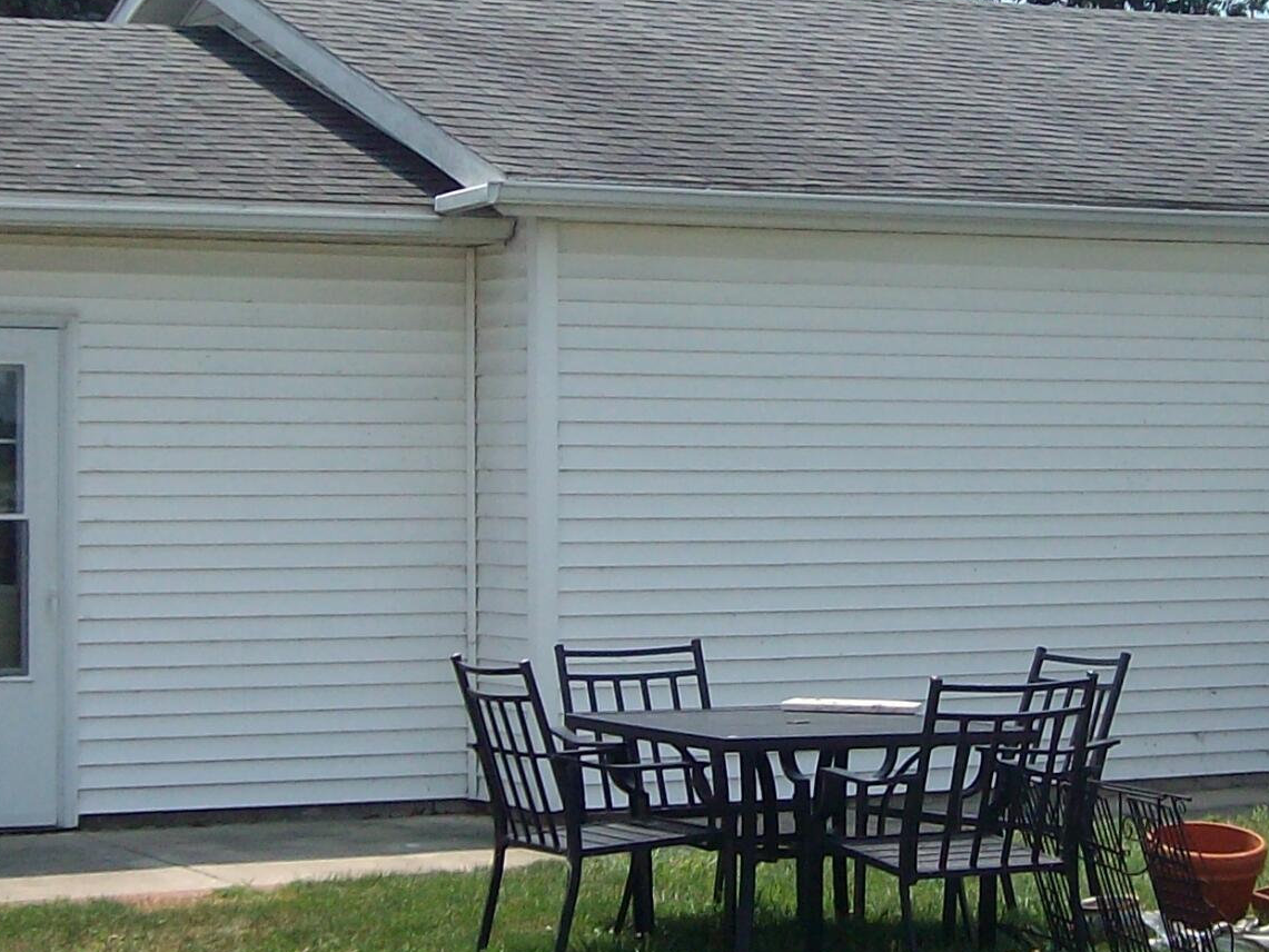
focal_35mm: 92
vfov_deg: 16.0
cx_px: 753
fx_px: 3373
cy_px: 331
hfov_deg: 21.3
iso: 80
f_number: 7.2
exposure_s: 1/221
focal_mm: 5.8
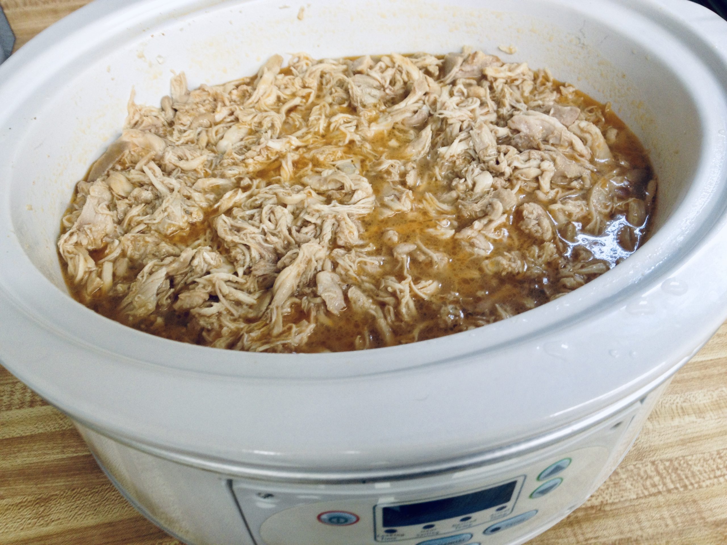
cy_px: 272
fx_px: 735
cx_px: 364
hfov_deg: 52.6
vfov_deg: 40.7
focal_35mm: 35
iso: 80
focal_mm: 4.28
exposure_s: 1/20
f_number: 2.4
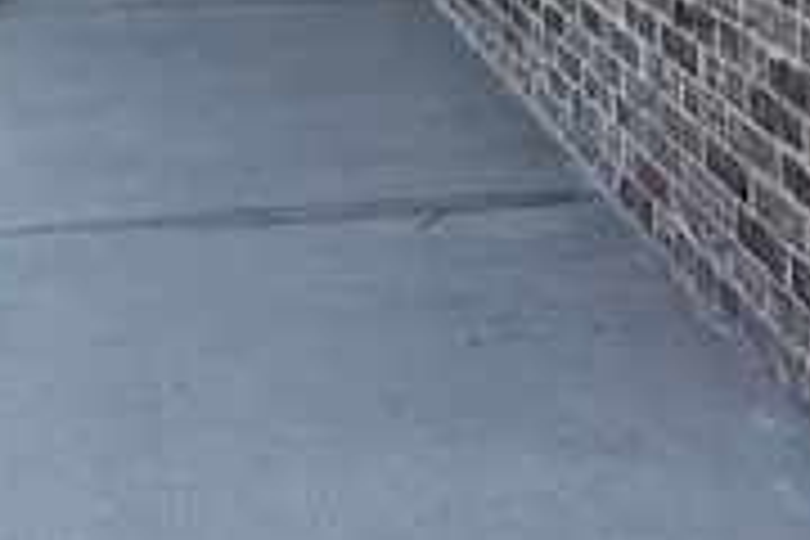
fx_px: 1395
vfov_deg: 17.9
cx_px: 234
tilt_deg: +3.2
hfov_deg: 32.0
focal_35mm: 62
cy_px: -410
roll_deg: +0.0
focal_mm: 2.22
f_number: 2.2
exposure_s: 1/574
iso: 40
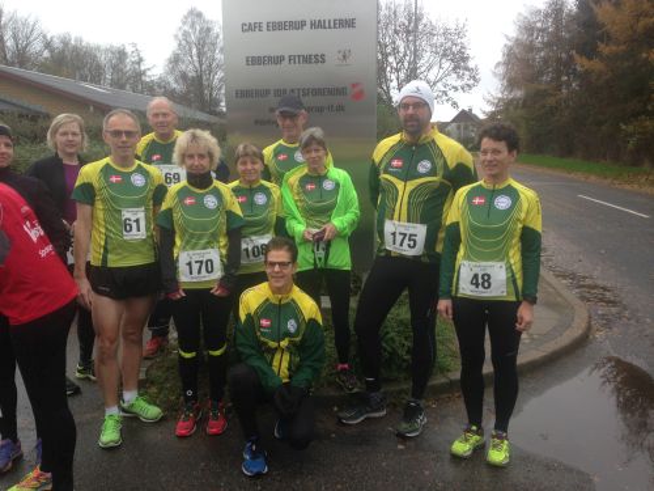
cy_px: 246
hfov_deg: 55.4
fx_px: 623
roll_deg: -0.8
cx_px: 327
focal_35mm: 33
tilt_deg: -10.9
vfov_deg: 42.9
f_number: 2.4
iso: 50
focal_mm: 4.12
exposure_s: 1/150
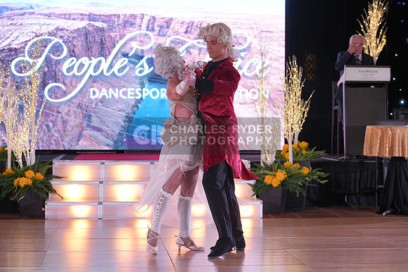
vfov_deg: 14.9
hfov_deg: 22.1
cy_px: 136
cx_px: 204
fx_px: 1043
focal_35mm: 92
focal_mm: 92
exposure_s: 1/400
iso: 2000
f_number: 4
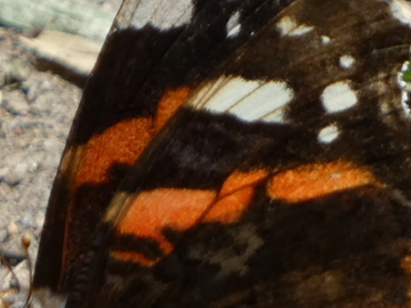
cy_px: 188
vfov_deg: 0.7
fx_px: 26667
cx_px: 182
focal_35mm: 2246
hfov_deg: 0.9
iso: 80
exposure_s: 1/125
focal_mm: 169.6
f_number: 5.6
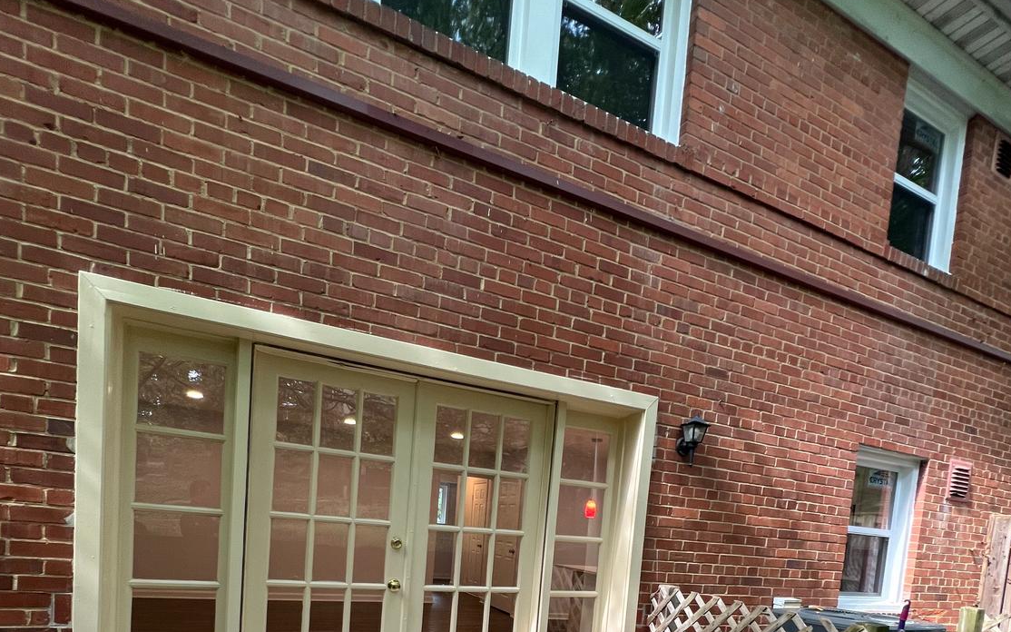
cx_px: 501
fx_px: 523
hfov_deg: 88.0
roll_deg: -4.9
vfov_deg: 54.2
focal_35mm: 19
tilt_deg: -3.6
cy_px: 569
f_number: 1.8
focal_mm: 1.57
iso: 125
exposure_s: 1/121
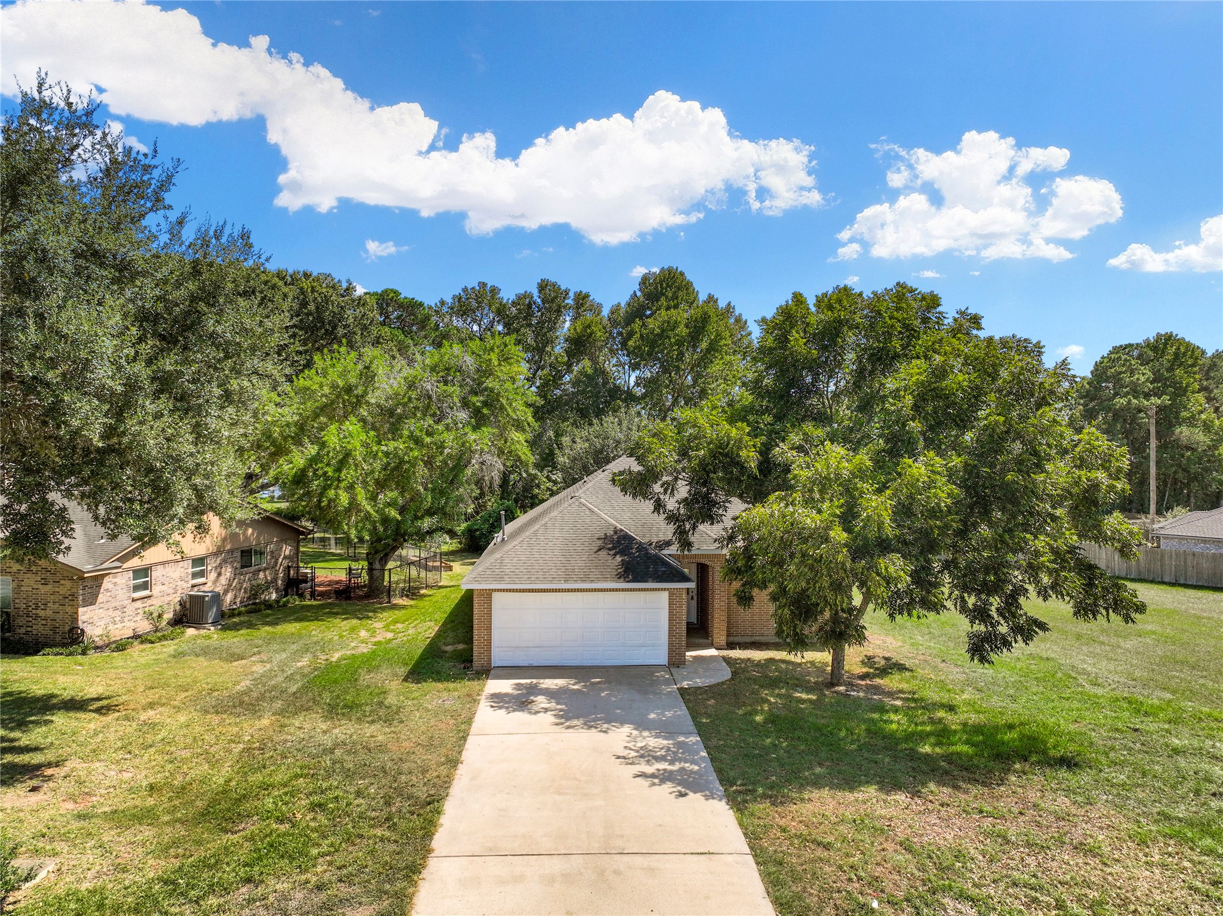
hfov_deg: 71.6
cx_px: 612
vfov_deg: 56.8
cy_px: 458
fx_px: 848
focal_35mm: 24
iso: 120
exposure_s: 1/2000
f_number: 2.8
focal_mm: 12.29
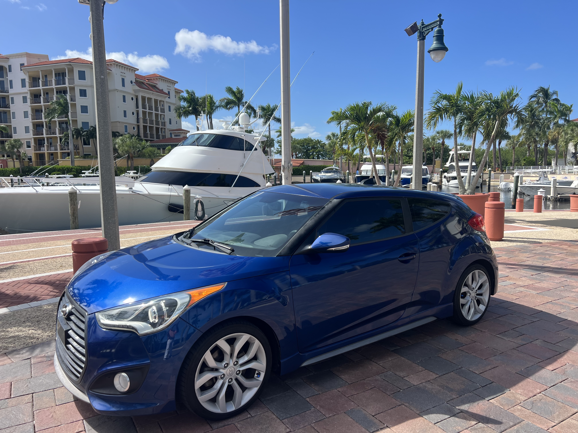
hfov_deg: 67.3
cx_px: 289
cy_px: 216
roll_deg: +1.0
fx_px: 434
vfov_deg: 53.1
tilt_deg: -6.4
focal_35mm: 26
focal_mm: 5.7
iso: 50
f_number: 1.5
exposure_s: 1/3571
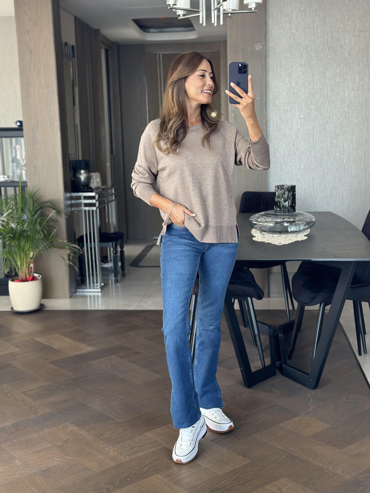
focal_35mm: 48
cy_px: 246
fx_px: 684
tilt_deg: -18.3
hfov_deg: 30.3
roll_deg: +2.2
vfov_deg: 39.7
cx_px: 185
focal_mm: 6.86
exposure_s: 1/65
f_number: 1.78
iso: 125
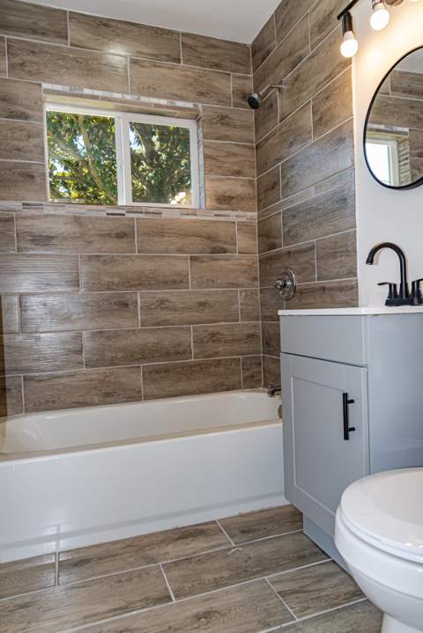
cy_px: 316
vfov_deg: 73.7
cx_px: 212
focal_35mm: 24
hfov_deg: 53.2
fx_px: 423
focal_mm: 24
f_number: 7.1
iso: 500
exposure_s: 1/125
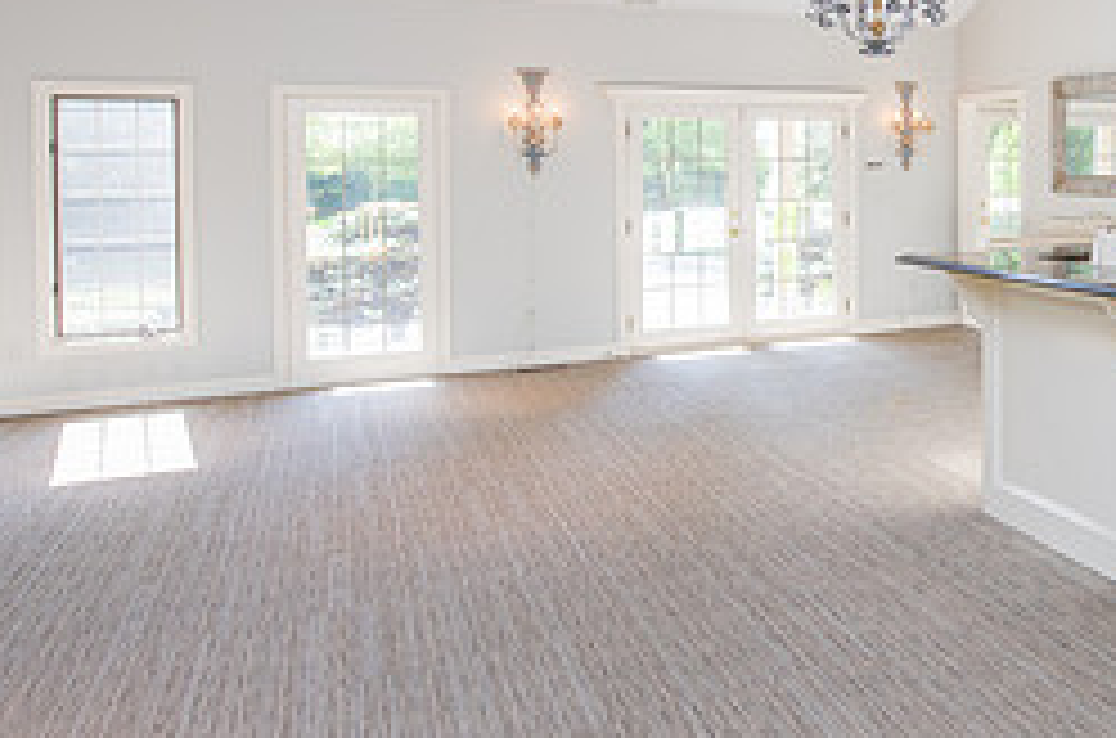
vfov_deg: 38.6
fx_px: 1020
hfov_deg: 52.4
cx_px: 940
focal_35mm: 33
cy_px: 172
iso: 250
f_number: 7.1
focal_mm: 14
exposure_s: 1/30
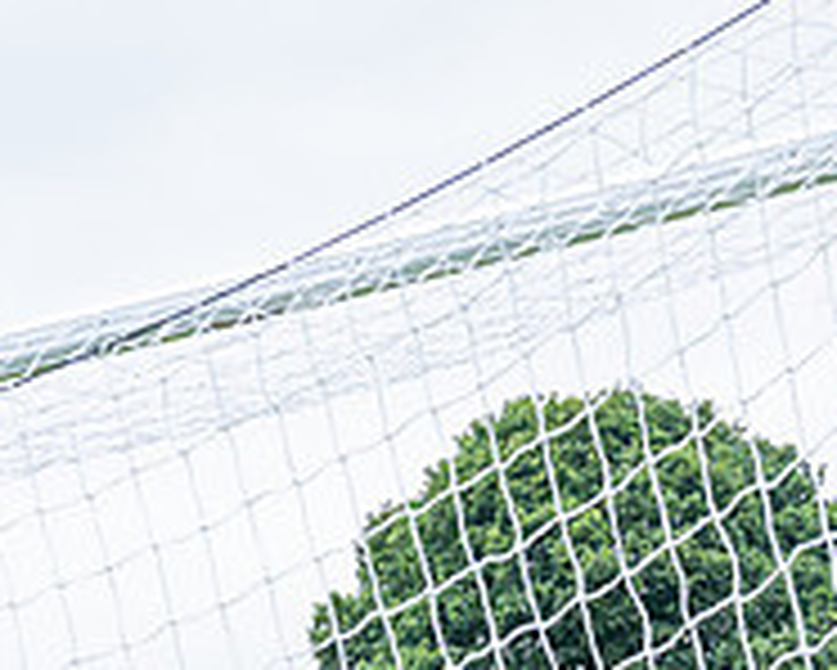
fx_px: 6345
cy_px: 786
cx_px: 1103
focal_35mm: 256
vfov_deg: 6.0
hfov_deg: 7.5
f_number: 8
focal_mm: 50
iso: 2800
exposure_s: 1/1500
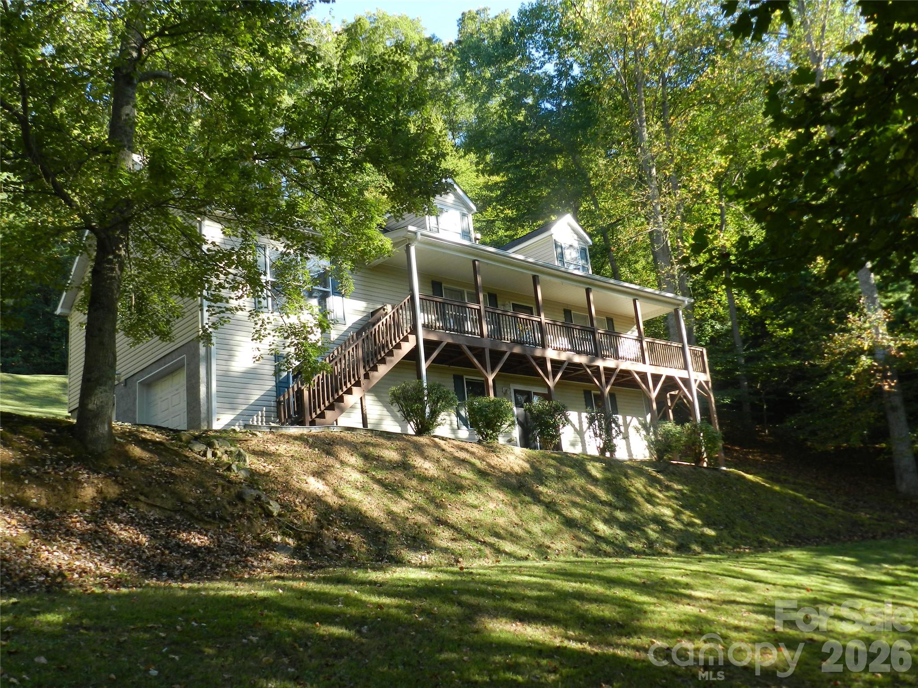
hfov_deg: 56.8
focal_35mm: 32
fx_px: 849
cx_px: 459
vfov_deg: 44.2
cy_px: 344
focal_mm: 5.6
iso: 160
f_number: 3.7
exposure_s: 1/160
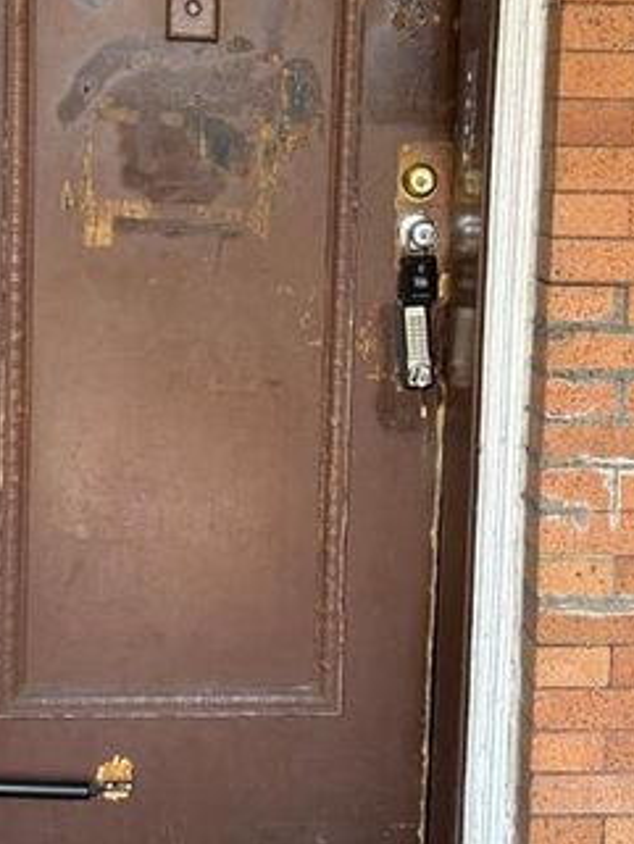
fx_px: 1318
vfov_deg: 35.1
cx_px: 297
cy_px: 272
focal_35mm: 54
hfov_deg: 27.0
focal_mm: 5.7
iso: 40
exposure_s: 1/227
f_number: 1.5
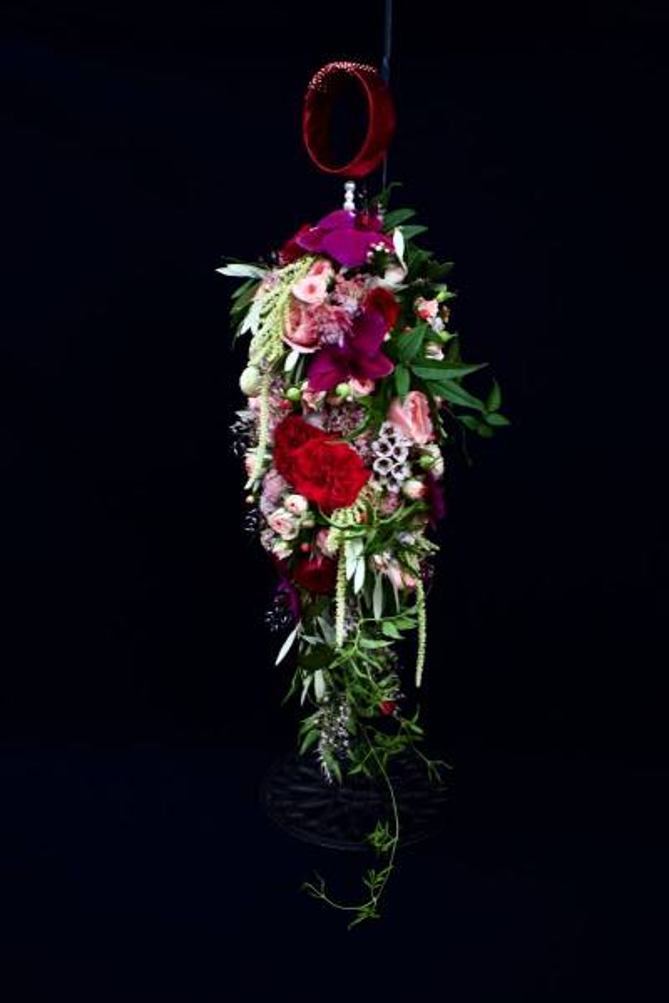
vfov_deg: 63.7
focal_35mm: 29
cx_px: 334
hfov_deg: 45.0
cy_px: 502
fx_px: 808
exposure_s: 1/1.25
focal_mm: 29
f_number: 22
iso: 1600
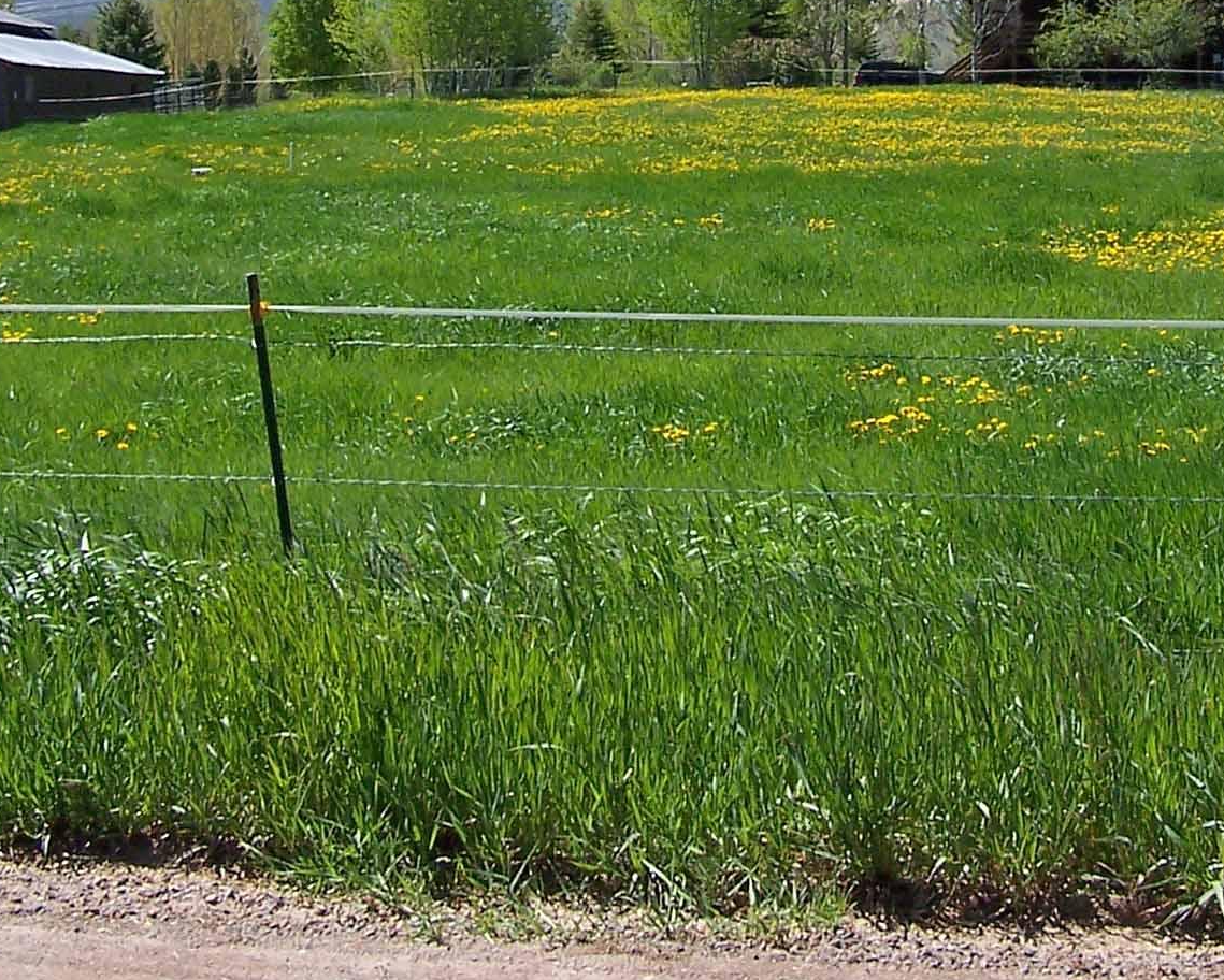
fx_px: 2718
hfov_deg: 25.3
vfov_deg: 20.1
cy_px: 124
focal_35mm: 75
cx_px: 759
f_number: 4
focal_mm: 6.3
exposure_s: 1/500
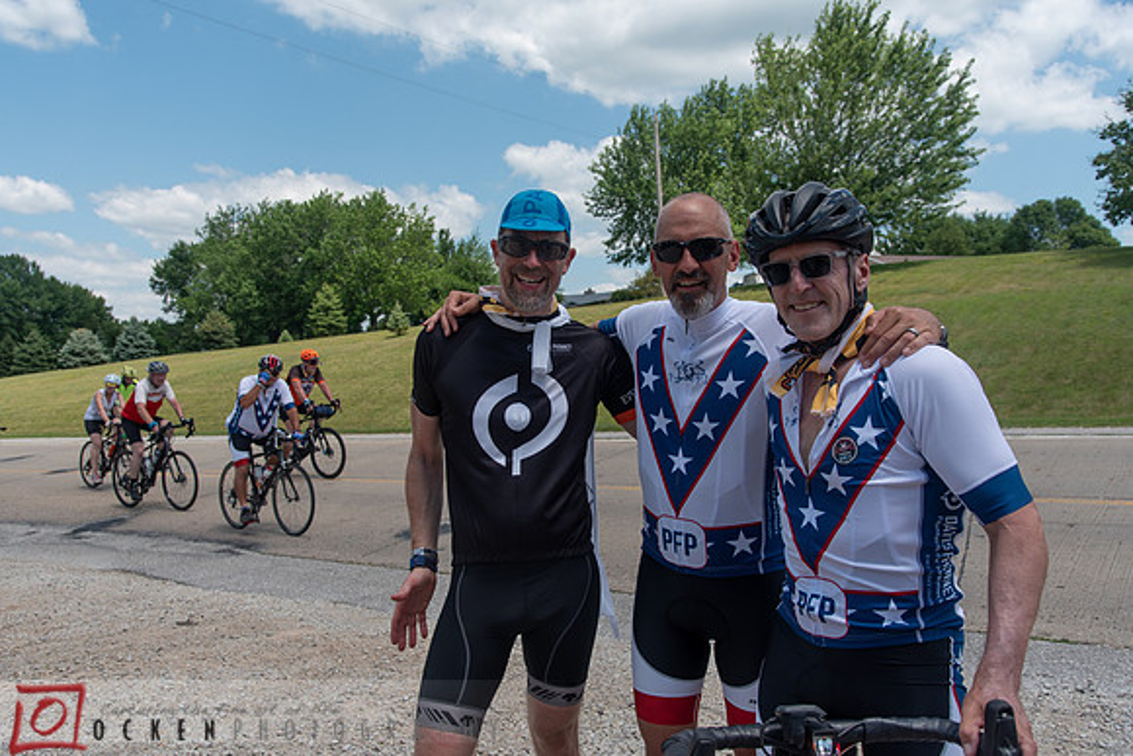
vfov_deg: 42.3
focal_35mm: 31
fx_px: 976
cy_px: 378
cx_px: 566
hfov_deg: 60.3
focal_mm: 31
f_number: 5.6
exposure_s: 1/640
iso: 200
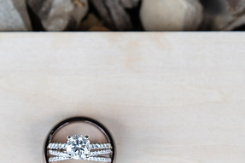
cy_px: 154
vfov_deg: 6.6
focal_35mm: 207
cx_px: 51
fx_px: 1408
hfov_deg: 9.9
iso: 160
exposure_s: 1/200
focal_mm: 50
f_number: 3.5
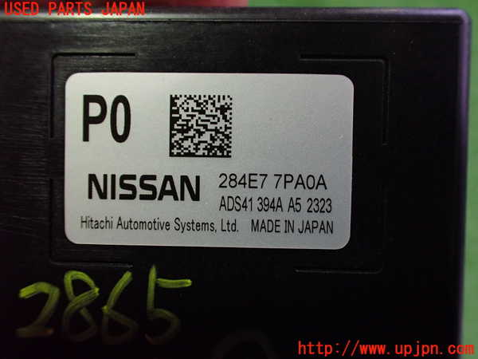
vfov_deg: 46.8
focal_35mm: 30
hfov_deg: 60.0
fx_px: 414
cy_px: 180
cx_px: 239
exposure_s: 1/80
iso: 800
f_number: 2.3
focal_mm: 5.4
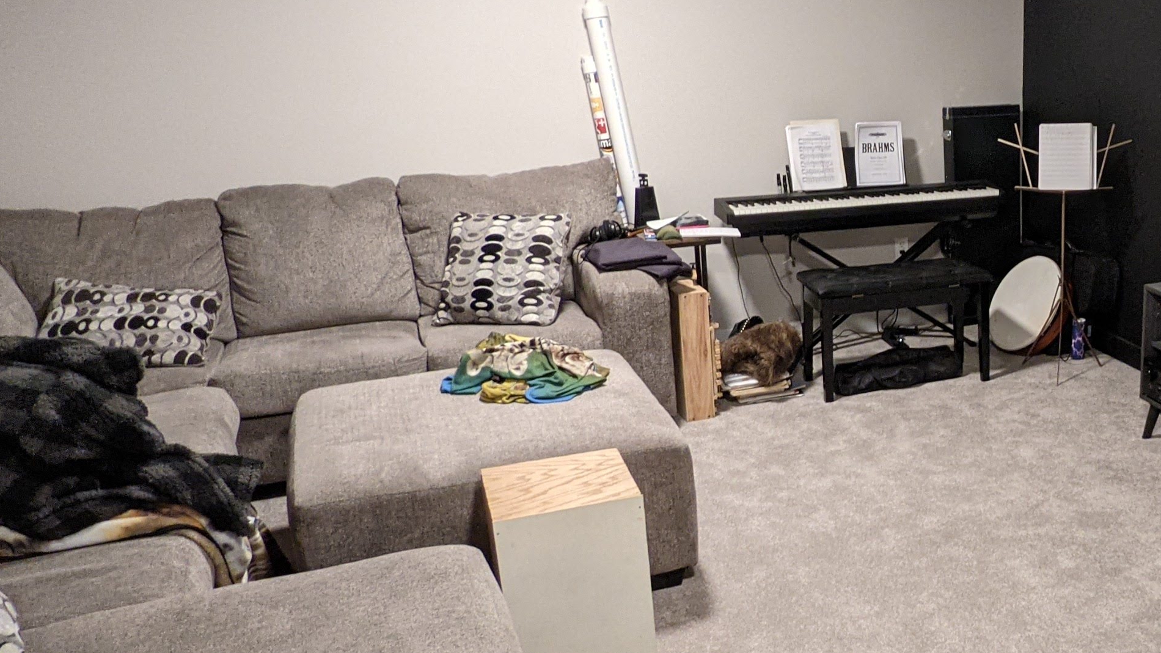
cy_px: 383
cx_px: 964
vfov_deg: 31.9
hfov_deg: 50.0
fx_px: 1139
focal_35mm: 37
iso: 371
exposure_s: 1/24
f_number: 2.2
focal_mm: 2.22
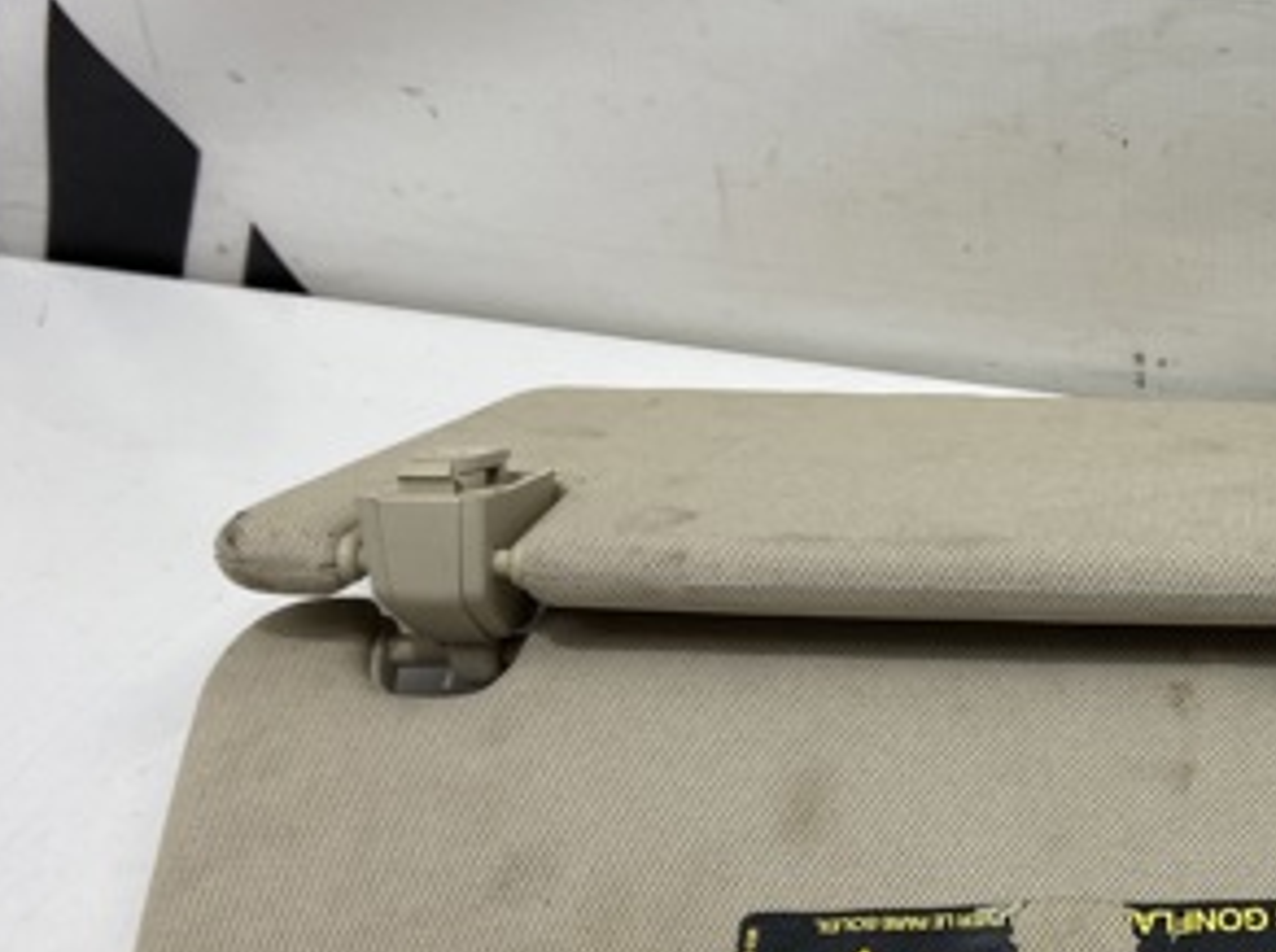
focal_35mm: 57
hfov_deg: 32.3
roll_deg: +3.4
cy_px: 570
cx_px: 1132
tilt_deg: -39.1
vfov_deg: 25.5
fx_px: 2098
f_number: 1.8
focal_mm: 4.25
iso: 80
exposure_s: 1/100
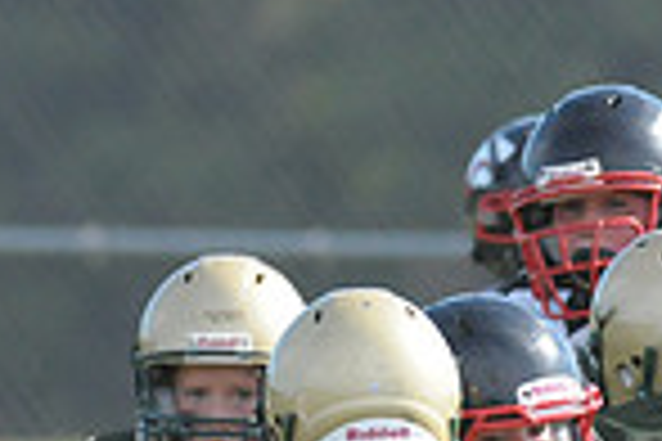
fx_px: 28225
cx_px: 351
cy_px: 709
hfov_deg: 1.3
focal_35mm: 1535
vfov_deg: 0.9
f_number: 4
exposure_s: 1/5000
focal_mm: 260
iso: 1600
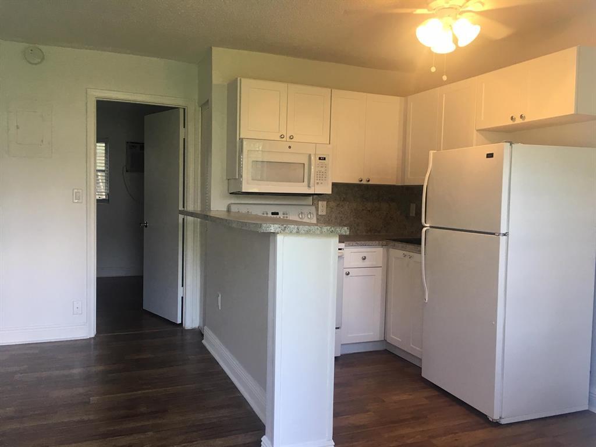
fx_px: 499
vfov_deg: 48.2
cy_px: 224
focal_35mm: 29
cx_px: 298
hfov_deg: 61.7
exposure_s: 1/30
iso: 25
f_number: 2.2
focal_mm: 4.15
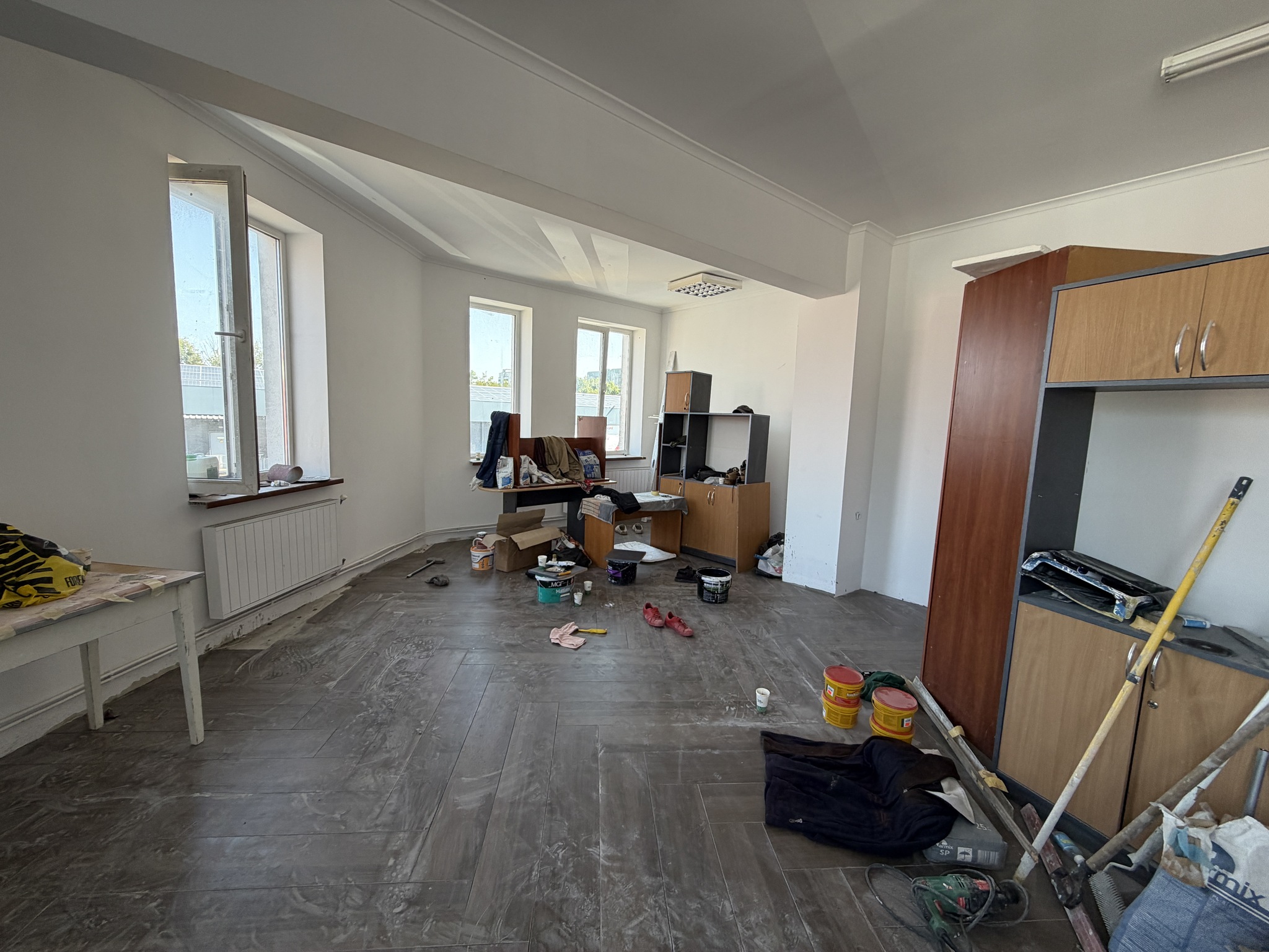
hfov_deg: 102.1
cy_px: 476
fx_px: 513
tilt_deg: -5.8
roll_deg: -1.3
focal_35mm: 14
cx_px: 634
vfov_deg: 85.7
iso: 80
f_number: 2.2
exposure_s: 1/121
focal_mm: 2.22
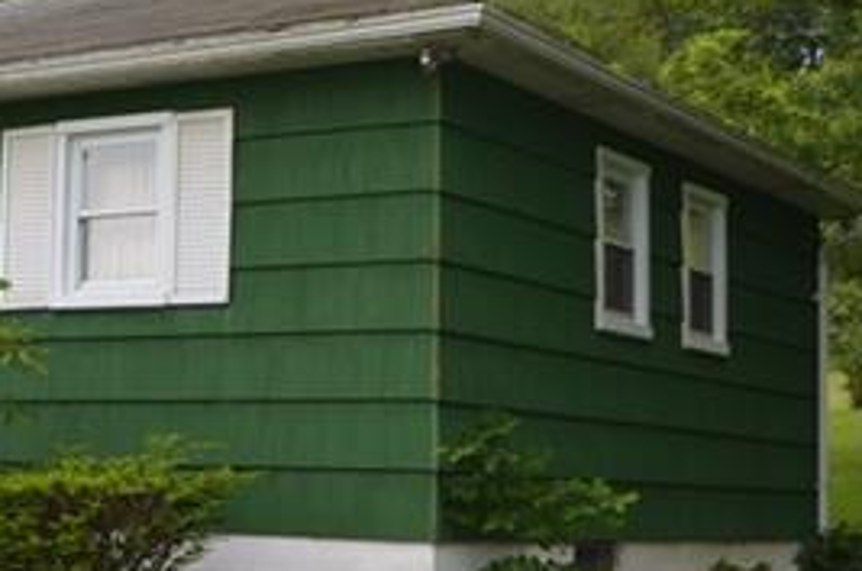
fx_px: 1936
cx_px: -3
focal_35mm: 81
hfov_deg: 24.0
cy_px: 276
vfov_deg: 16.8
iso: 100
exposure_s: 1/200
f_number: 4
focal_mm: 18
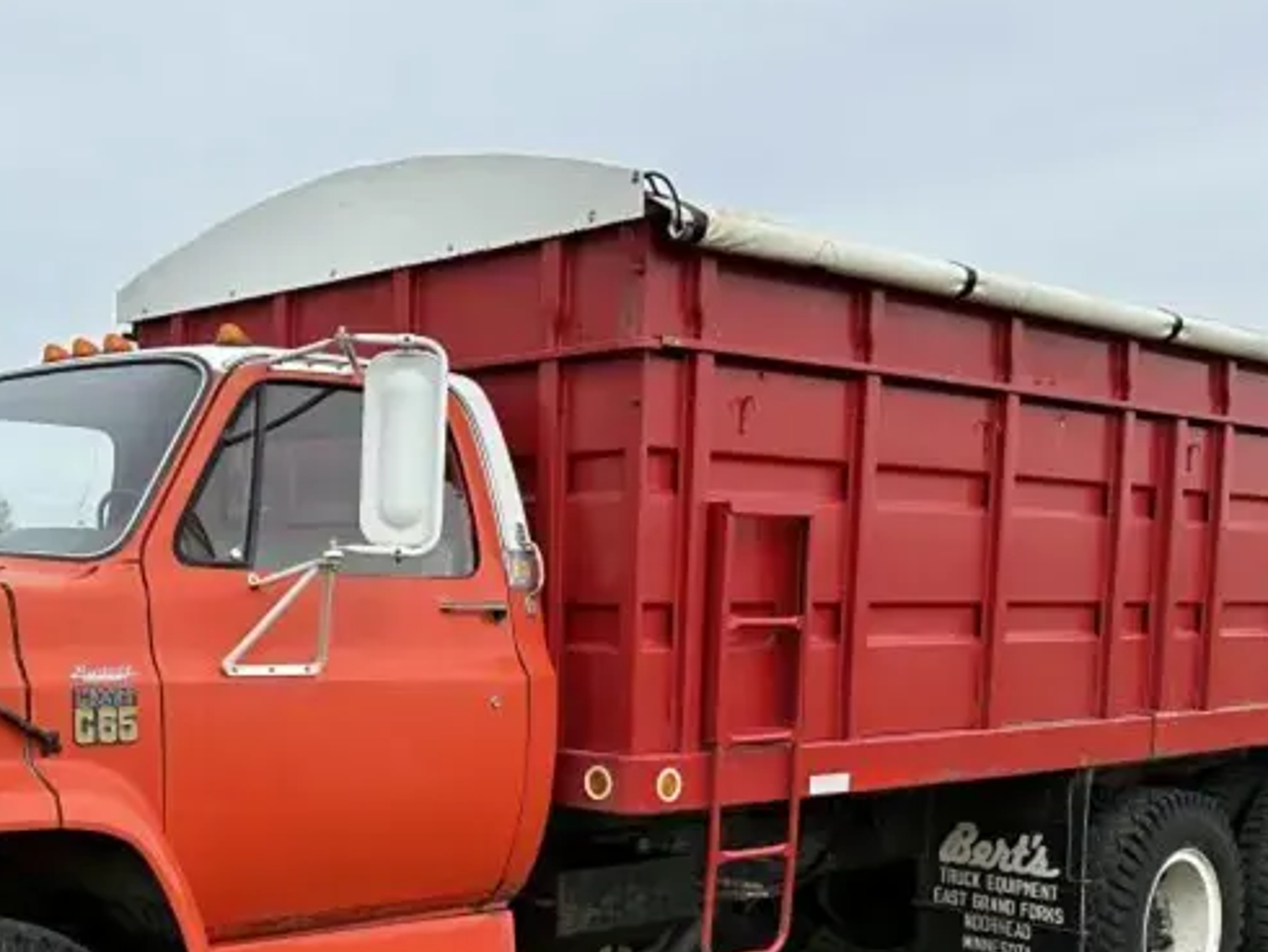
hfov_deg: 39.8
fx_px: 1722
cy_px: 737
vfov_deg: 30.3
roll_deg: +0.6
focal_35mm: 47
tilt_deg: -4.4
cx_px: 391
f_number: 1.78
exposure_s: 1/2882
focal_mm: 6.86
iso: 80
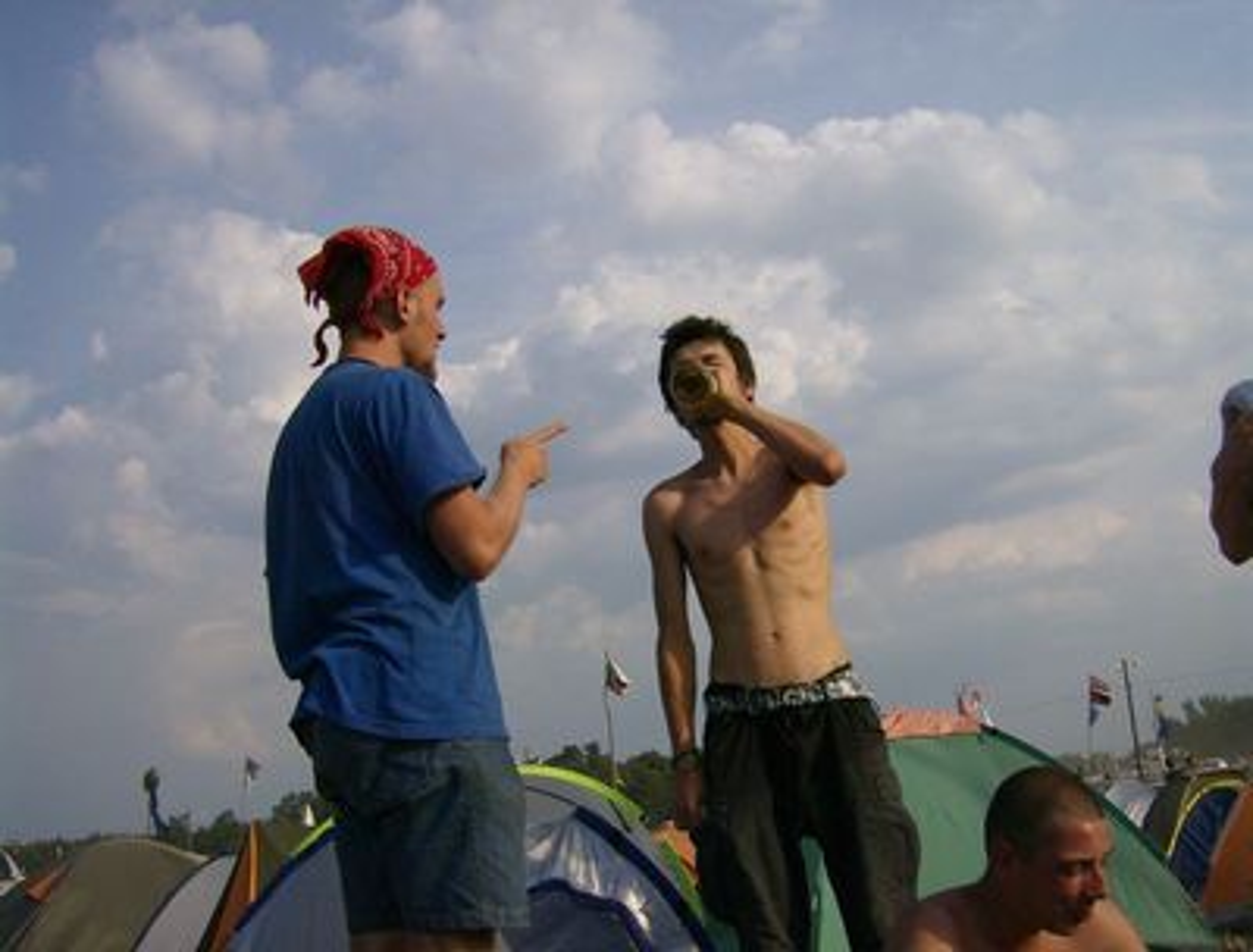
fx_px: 1309
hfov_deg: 51.1
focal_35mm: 36
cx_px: 626
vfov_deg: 40.0
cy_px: 476
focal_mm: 6
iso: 100
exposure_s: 1/1206
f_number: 4.7
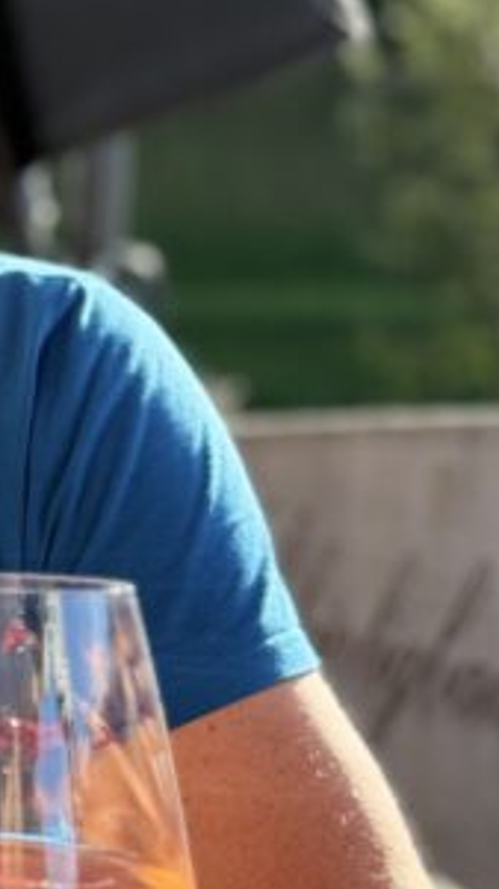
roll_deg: -1.4
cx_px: -340
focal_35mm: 89
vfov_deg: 23.8
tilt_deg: -3.4
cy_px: 585
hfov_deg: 12.6
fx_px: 2096
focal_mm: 6.76
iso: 80
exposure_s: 1/723
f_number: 1.78
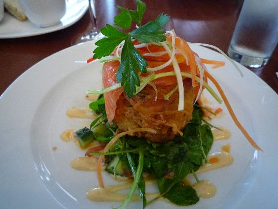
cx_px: 139
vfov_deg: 54.9
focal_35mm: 25
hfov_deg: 69.4
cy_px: 104
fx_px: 201
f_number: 2.8
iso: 320
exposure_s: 1/30
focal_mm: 4.4
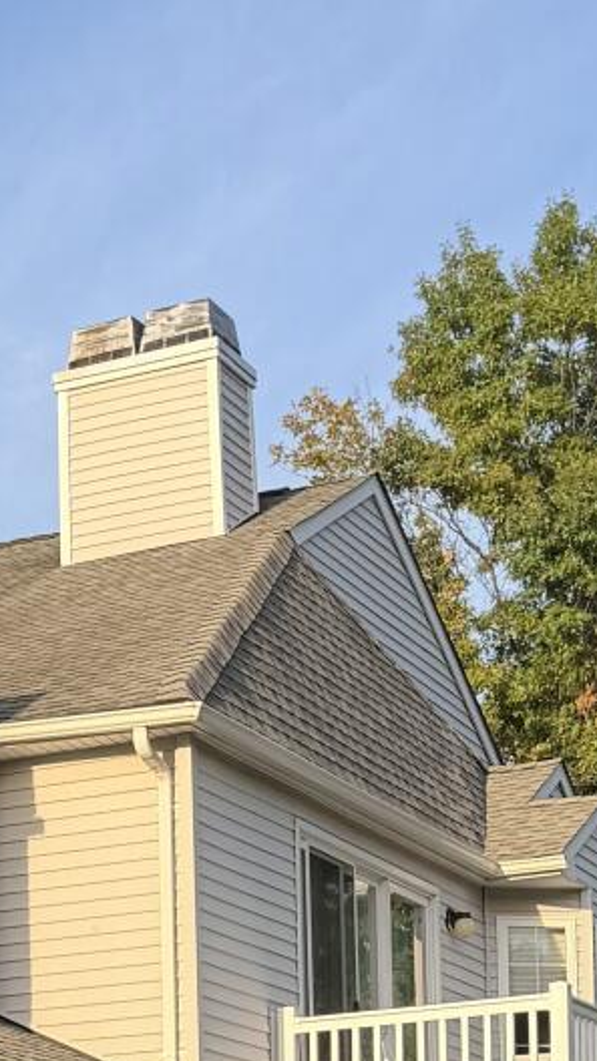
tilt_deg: +3.8
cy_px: 1232
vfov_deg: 20.3
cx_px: -22
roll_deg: +1.3
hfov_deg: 12.1
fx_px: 2786
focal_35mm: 99
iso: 80
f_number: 1.78
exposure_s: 1/1553
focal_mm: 6.76
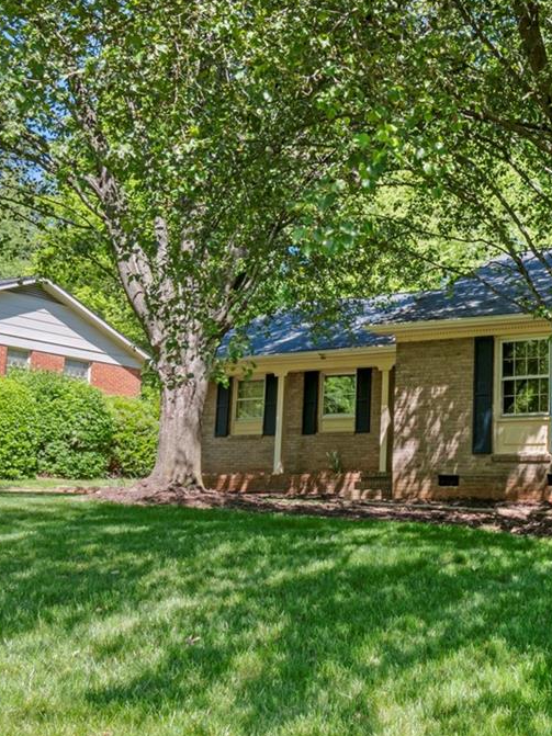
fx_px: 936
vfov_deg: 43.0
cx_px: 545
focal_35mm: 44
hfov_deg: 30.6
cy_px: 369
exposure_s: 1/60
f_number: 13
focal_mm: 20
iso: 500
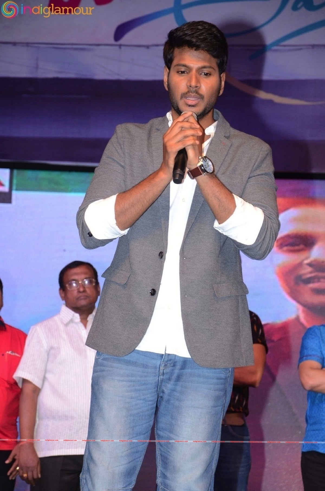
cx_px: 162
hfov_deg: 8.7
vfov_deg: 13.1
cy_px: 246
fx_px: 2142
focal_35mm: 158
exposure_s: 1/125
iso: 1000
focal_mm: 105
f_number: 5.6
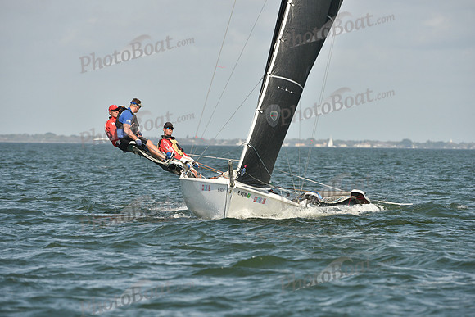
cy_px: 158
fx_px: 5279
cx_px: 238
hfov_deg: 5.2
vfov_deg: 3.4
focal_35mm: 400
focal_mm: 400
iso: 400
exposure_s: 1/1250
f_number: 8
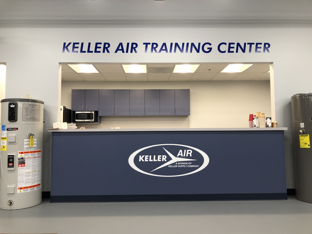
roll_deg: +0.1
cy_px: 117
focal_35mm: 28
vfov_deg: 49.7
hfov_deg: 63.4
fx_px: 252
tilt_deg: +2.0
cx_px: 156
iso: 32
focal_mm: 3.99
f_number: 1.8
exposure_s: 1/30
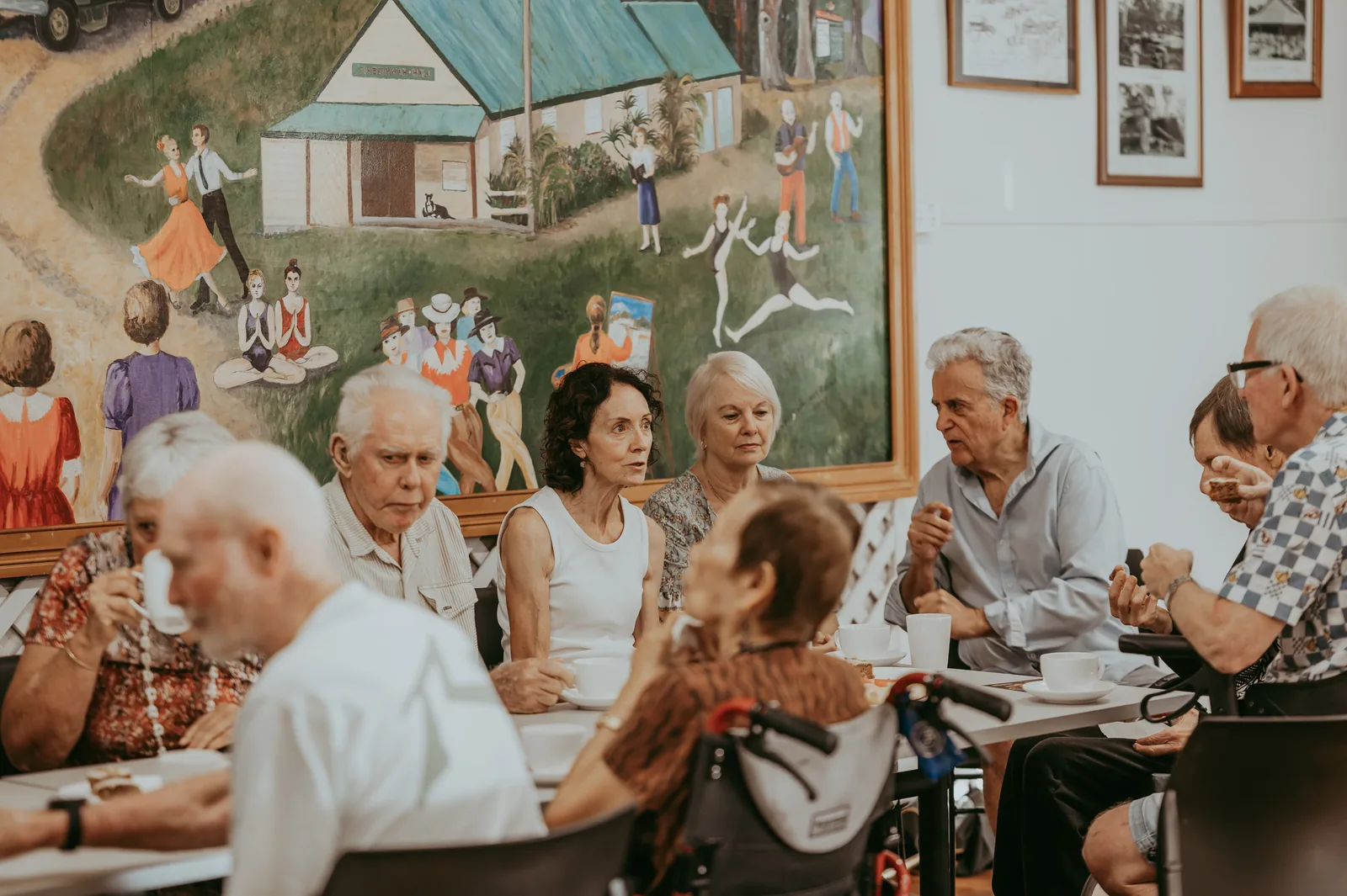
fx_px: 3179
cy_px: 448
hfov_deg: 23.9
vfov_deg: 16.1
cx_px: 674
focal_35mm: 85
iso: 250
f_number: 2.5
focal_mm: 85
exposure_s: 1/125
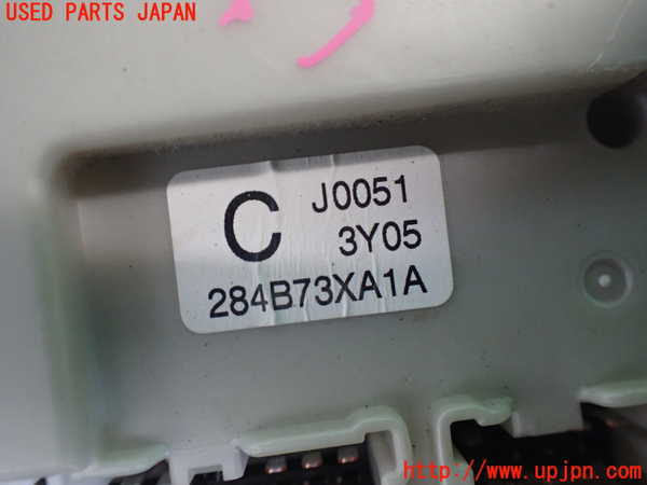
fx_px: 561
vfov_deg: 46.8
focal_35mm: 30
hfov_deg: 60.0
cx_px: 324
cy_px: 242
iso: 800
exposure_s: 1/125
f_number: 2.3
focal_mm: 5.4
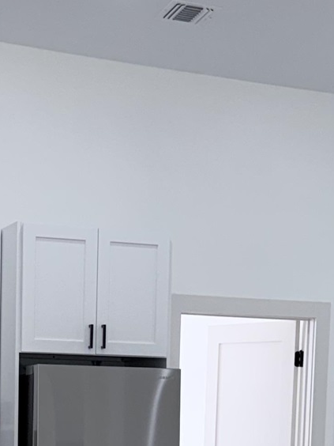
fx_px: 1261
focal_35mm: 98
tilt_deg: -3.4
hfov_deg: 15.1
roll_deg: -2.3
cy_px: 519
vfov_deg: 19.0
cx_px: 116
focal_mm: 6.76
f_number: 1.78
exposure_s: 1/166
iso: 80
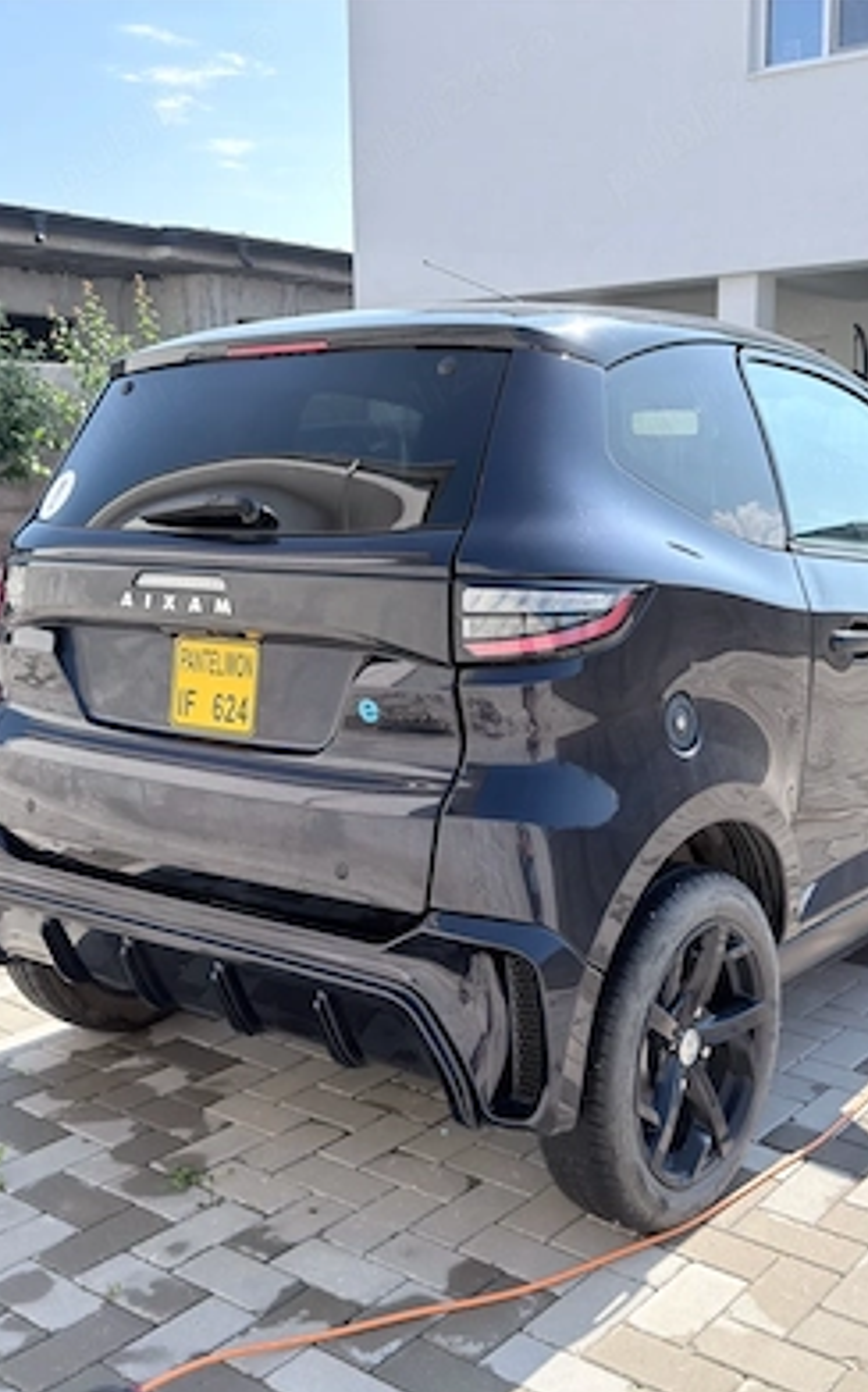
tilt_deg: -11.2
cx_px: 512
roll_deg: -0.1
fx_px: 1440
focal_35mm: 38
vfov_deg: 51.6
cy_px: 708
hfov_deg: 33.5
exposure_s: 1/2304
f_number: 1.78
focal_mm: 6.76
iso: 80
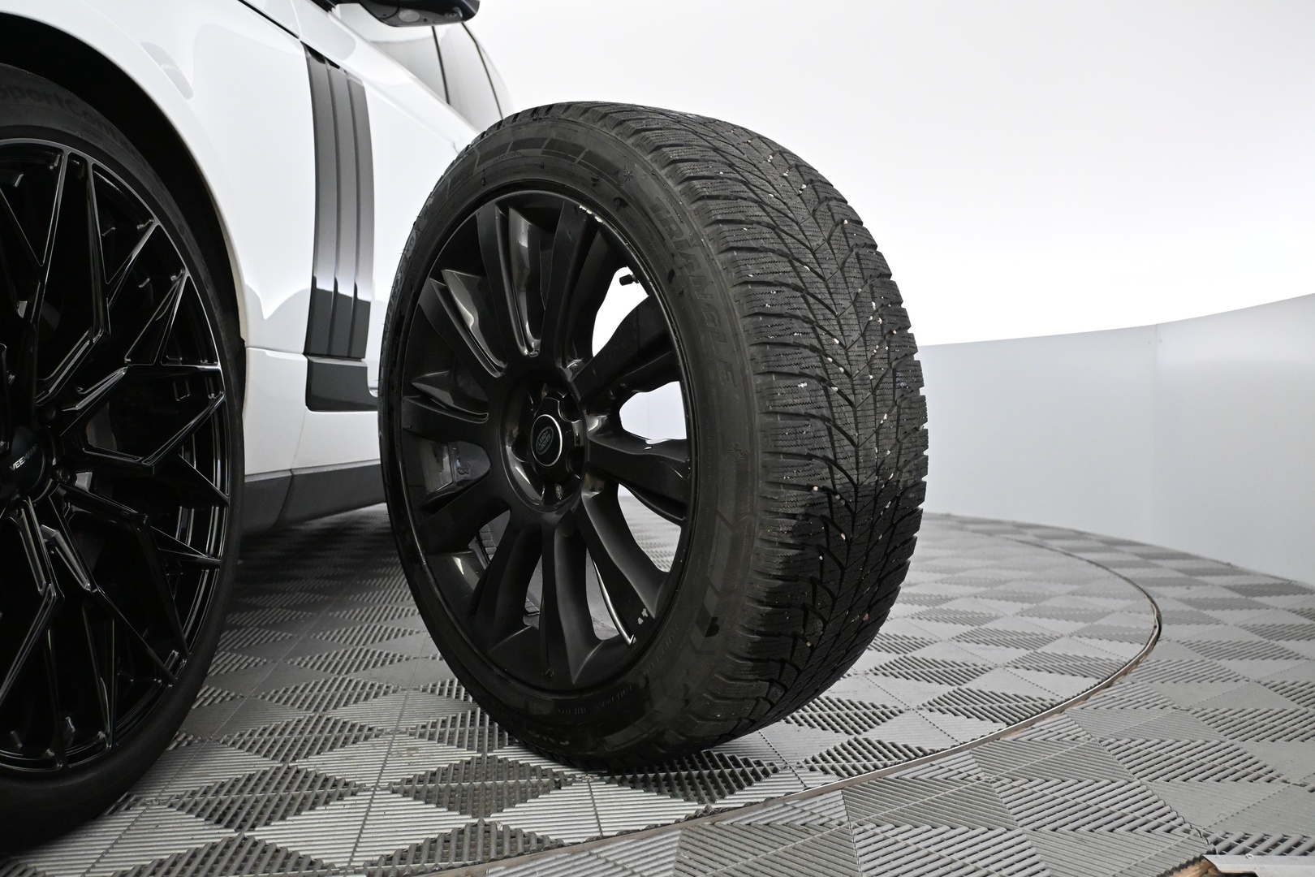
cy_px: 438
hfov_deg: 59.5
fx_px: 1151
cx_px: 658
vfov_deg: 41.7
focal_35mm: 32
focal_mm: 21
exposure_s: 1/125
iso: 2800
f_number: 4
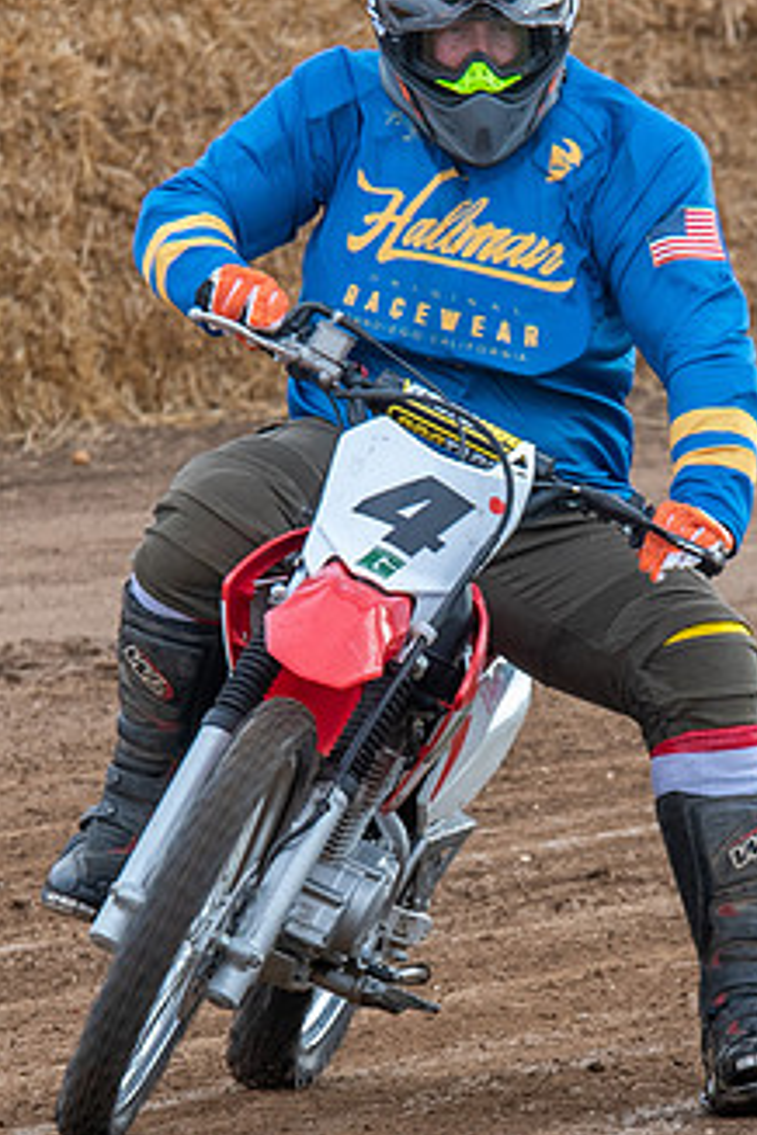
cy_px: 743
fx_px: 21794
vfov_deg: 3.0
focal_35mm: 691
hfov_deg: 2.0
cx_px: 554
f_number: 8
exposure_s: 1/250
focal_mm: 200
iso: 450
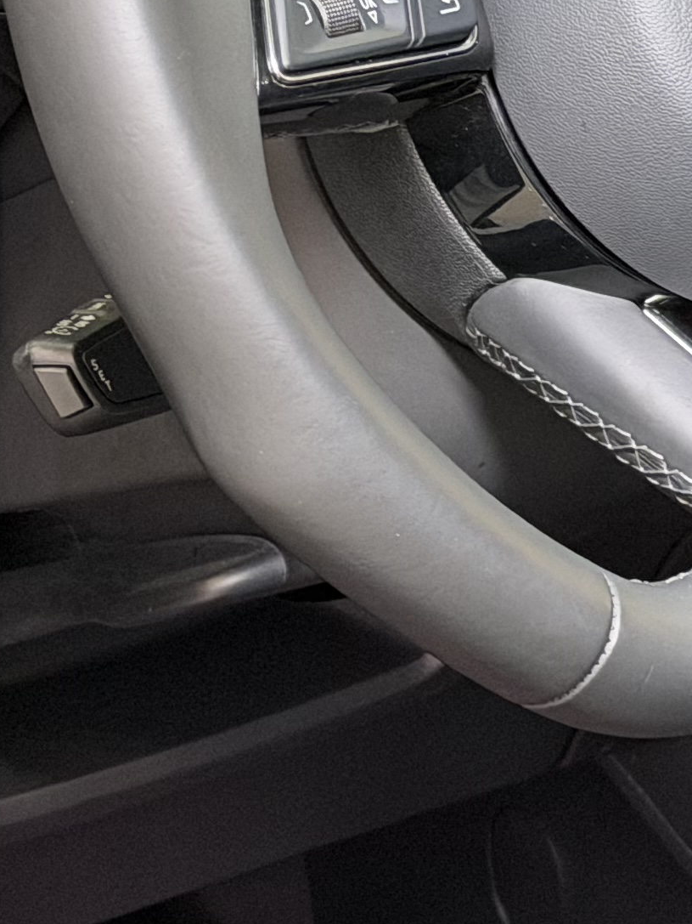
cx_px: 740
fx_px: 4745
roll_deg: +0.2
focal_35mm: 178
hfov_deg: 8.3
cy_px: 23
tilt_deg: -17.0
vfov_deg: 11.0
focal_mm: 6.76
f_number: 1.78
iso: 200
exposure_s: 1/33
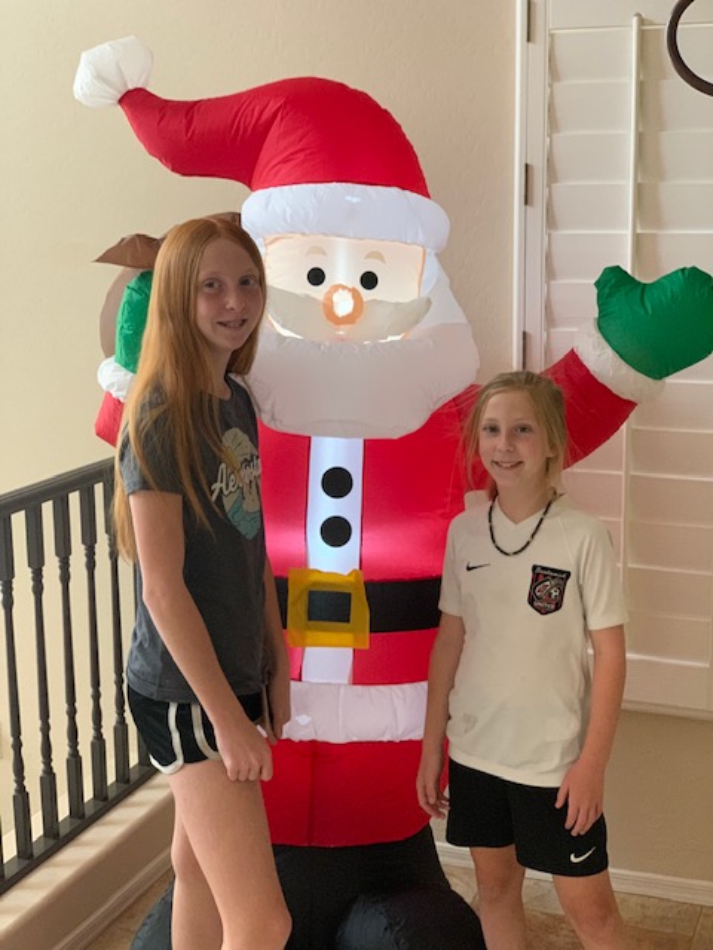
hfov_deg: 28.0
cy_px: 475
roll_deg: +0.2
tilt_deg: -10.7
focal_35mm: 52
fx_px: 1428
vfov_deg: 36.8
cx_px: 356
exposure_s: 1/60
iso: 400
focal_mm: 6
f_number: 2.4
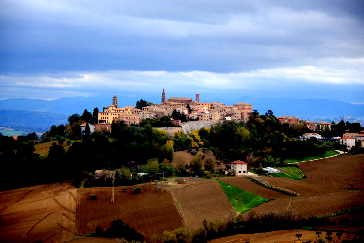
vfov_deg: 10.1
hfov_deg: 15.1
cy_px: 122
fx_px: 1375
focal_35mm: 136
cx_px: 182
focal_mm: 90
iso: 200
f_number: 5.6
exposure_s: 1/400
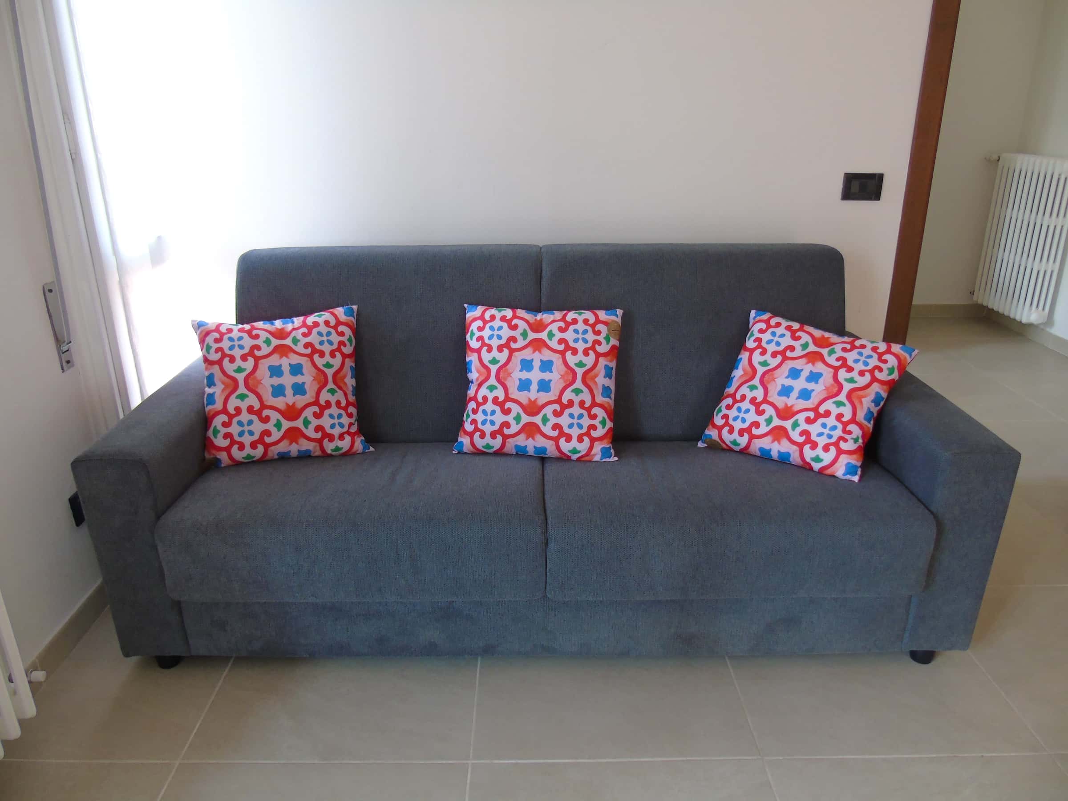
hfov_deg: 69.4
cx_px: 534
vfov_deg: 54.9
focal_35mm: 25
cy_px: 400
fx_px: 771
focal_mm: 4.4
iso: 160
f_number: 3.4
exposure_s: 1/30
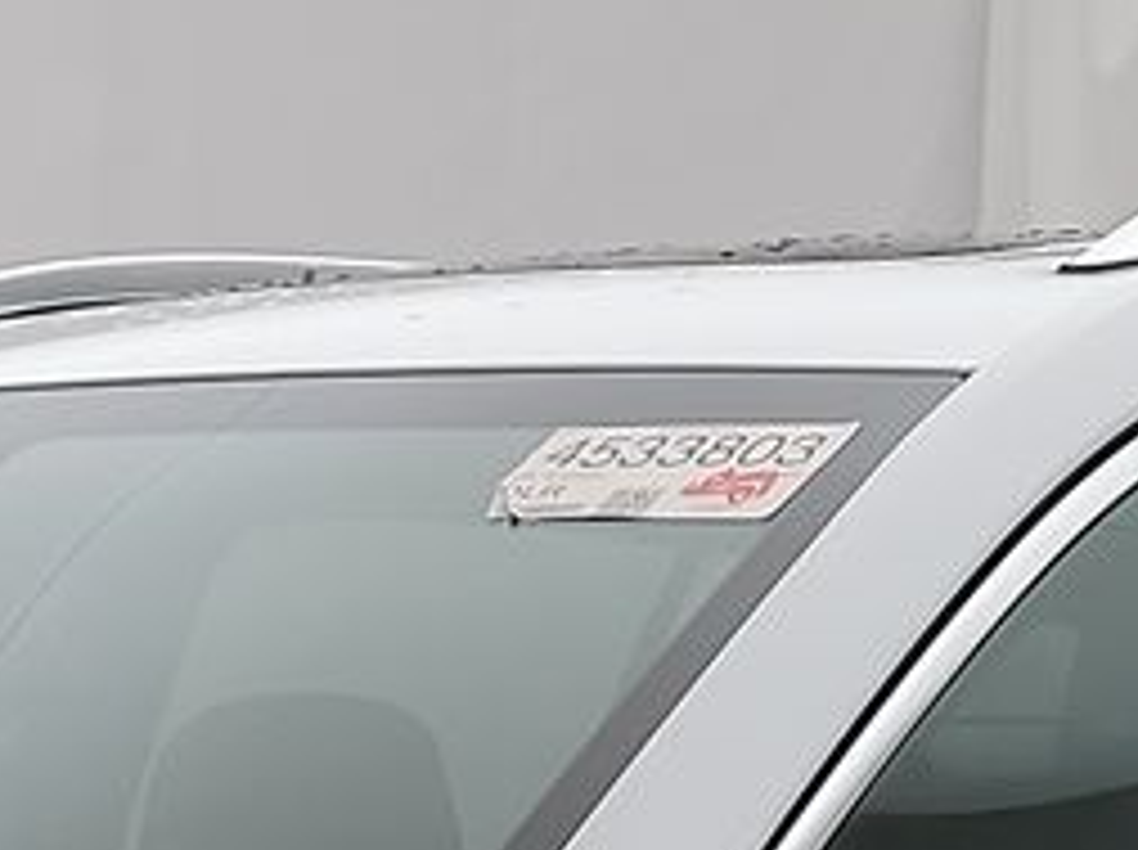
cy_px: 2217
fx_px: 4990
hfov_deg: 12.7
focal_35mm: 152
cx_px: -252
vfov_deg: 8.6
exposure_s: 1/119
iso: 86
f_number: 1.8
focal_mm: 6.7
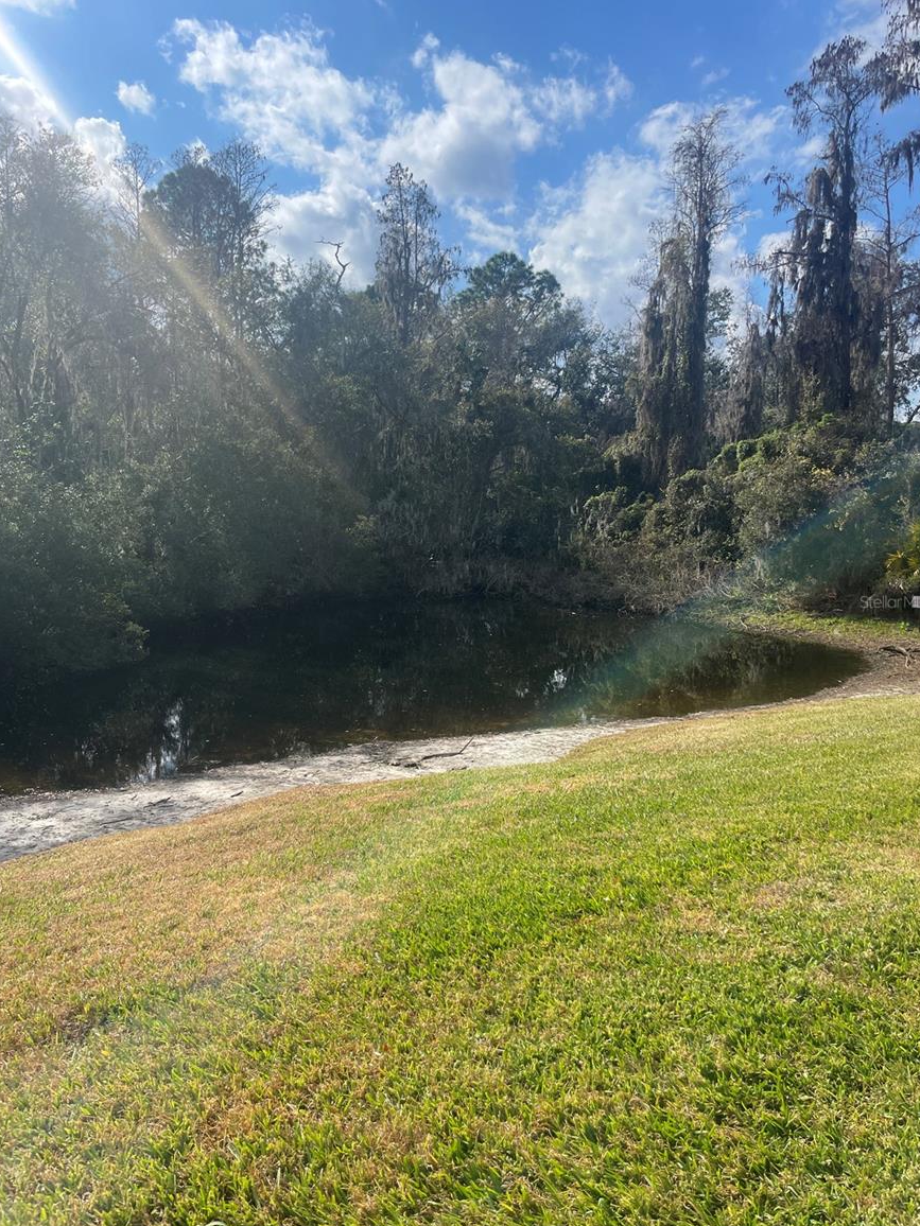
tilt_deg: -5.9
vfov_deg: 65.3
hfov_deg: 51.4
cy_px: 601
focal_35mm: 27
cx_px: 457
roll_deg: -0.4
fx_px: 957
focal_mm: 4.2
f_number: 1.6
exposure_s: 1/5051
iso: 50
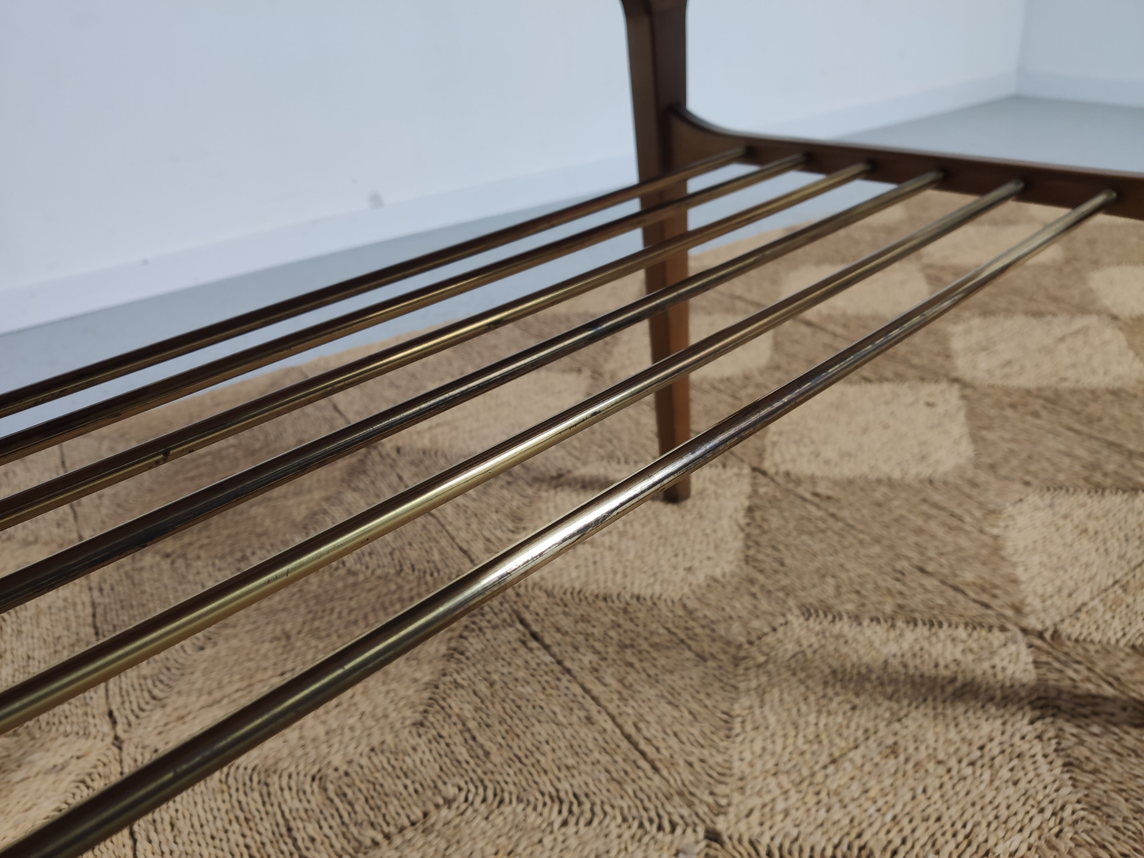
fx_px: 859
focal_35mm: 26
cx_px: 572
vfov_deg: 53.1
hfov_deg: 67.3
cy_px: 429
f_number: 1.75
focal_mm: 4.75
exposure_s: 1/100
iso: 148
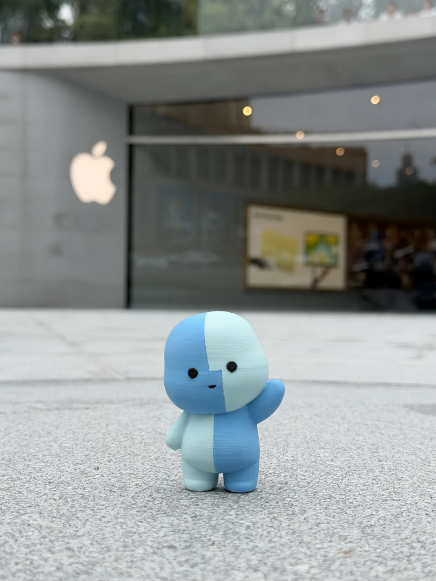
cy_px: 290
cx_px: 218
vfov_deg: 39.7
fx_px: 806
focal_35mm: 48
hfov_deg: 30.3
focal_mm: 6.76
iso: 64
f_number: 1.78
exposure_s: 1/2033
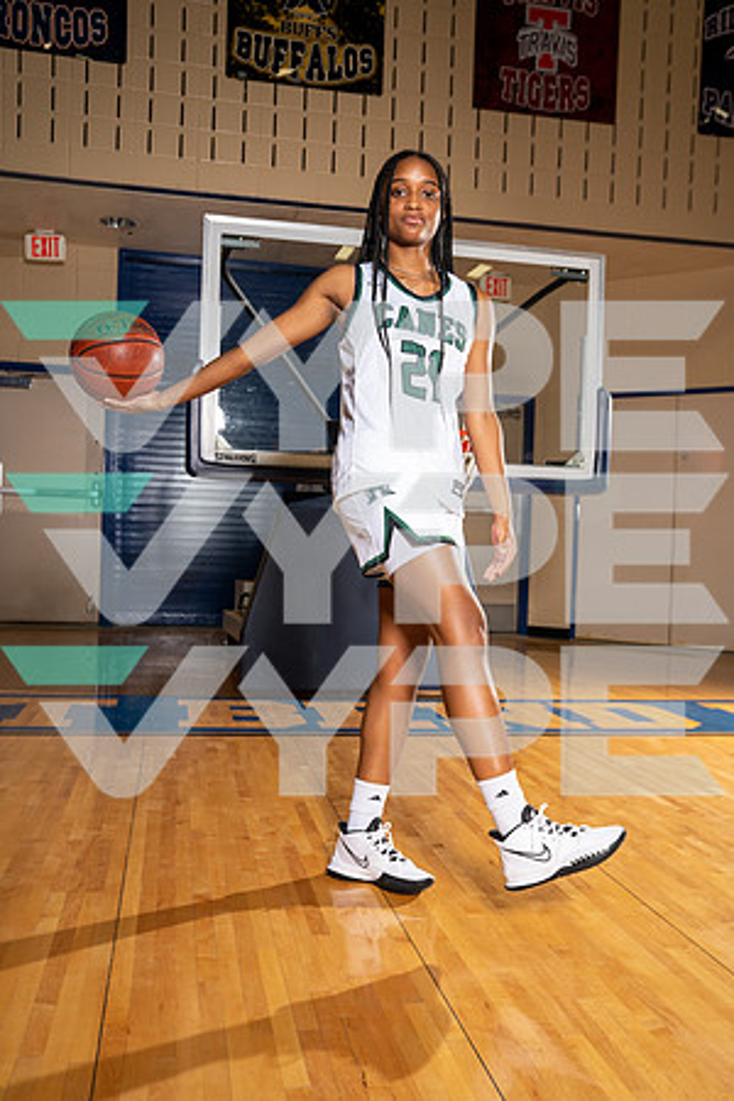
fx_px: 1009
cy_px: 550
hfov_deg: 40.0
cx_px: 367
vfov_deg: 57.2
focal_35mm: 33
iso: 400
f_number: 5.6
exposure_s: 1/250
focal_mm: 33
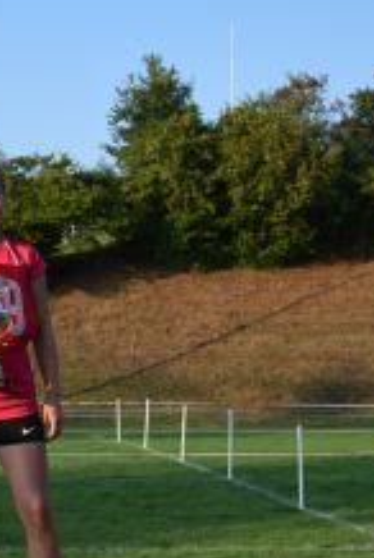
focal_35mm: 86
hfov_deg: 15.8
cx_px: 45
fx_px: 1336
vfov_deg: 23.6
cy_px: 346
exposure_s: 1/1250
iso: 400
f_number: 5
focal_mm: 26
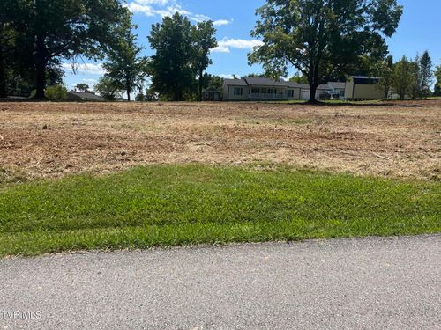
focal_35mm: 26
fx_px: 331
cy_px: 165
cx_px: 220
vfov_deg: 53.1
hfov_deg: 67.3
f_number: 1.6
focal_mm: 5.1
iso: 50
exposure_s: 1/3215
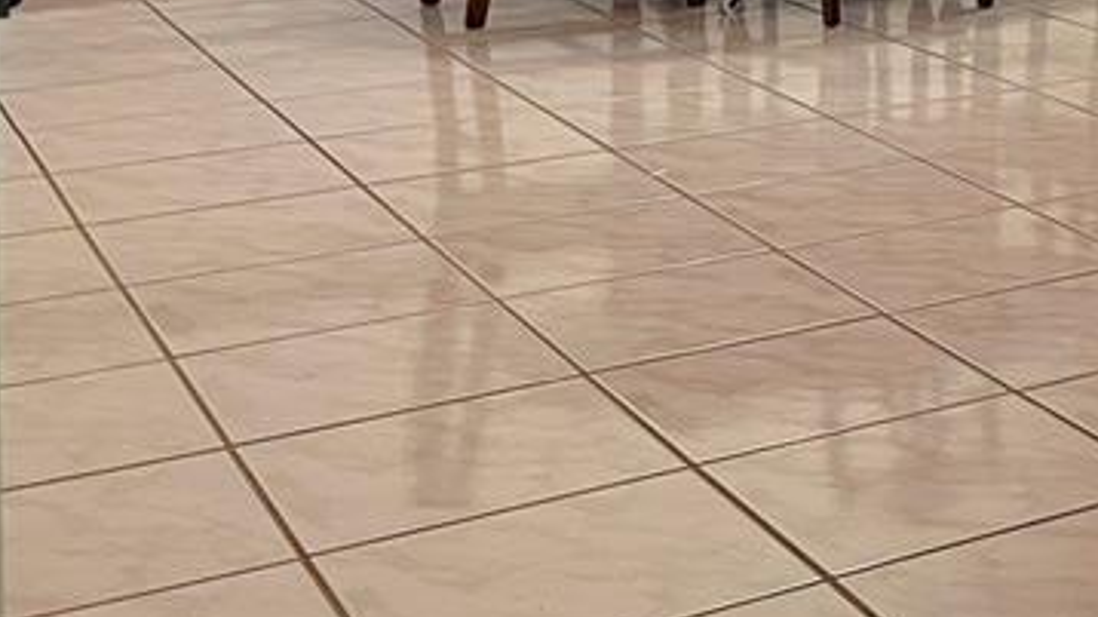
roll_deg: -0.7
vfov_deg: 13.7
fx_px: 2357
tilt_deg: -2.0
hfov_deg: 22.5
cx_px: 1546
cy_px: -396
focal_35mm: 81
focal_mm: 5.7
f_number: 1.5
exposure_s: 1/60
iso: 125
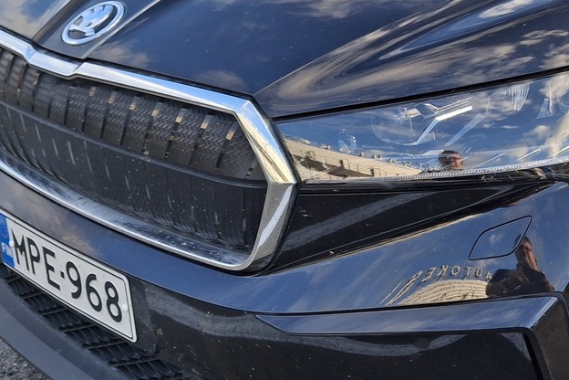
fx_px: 948
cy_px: 110
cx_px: 515
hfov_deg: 31.8
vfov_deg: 22.5
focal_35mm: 60
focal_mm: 4.69
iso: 32
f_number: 1.8
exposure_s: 1/372
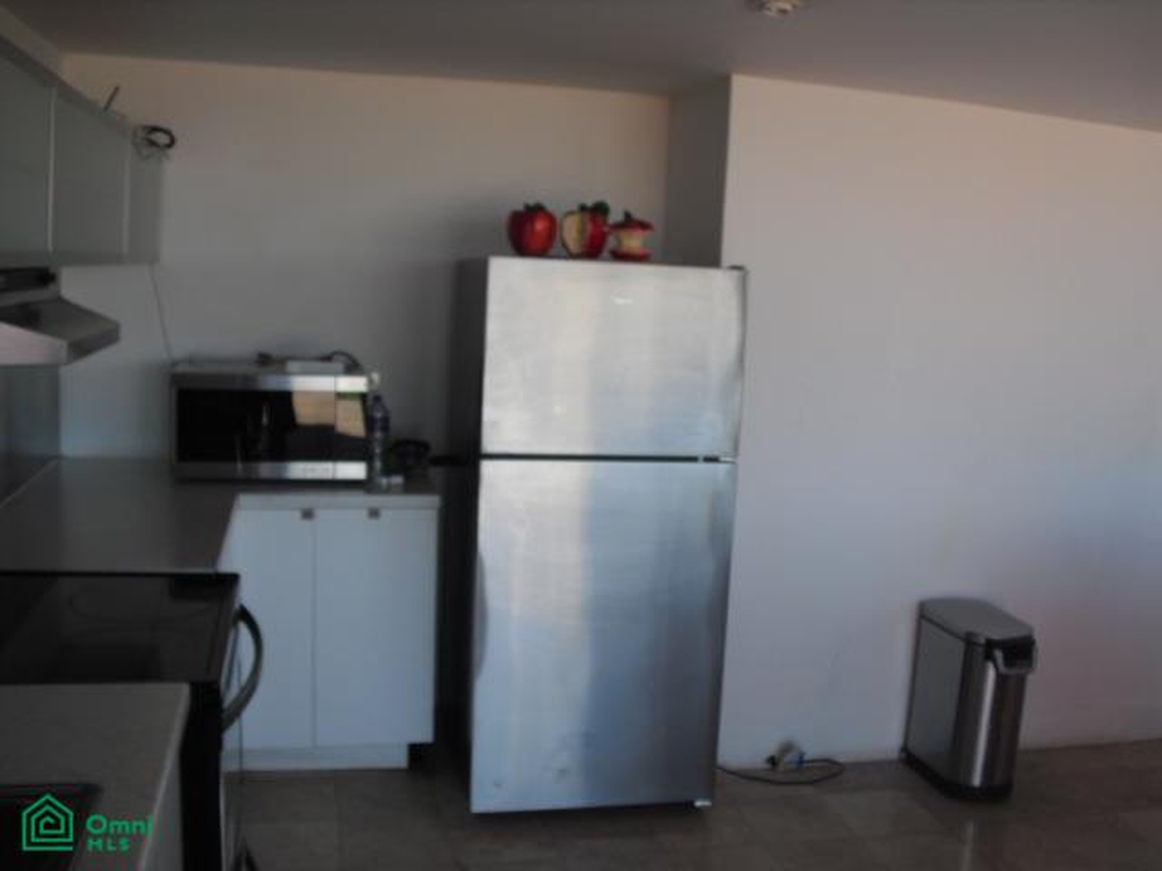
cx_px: 581
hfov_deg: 51.4
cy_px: 436
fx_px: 1208
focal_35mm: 36
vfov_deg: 39.7
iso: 100
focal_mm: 6.3
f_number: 3.1
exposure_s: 1/160
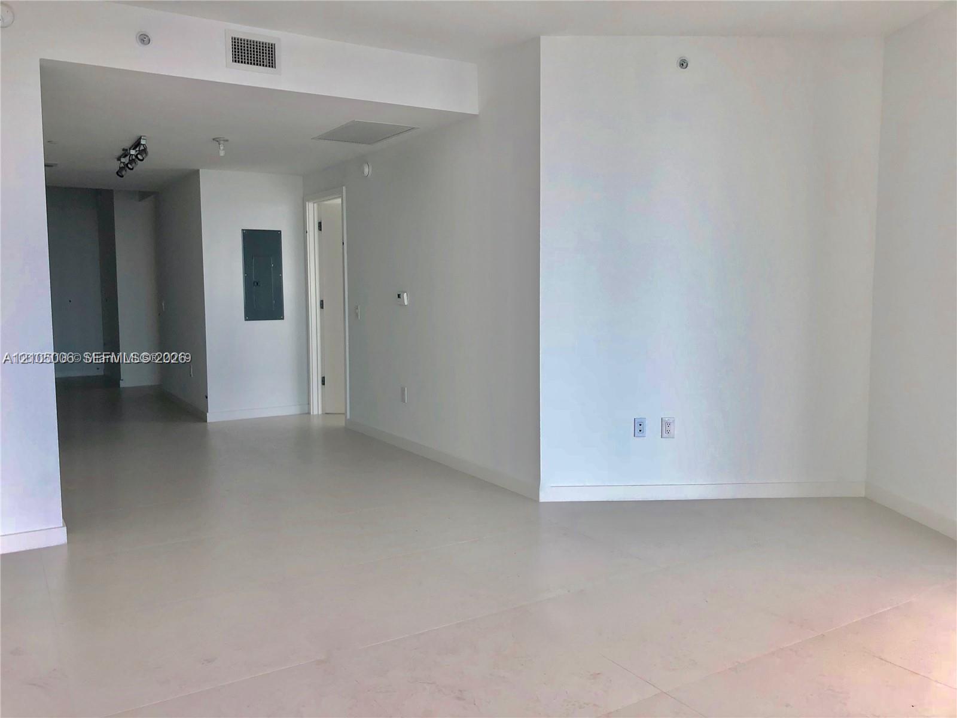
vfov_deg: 49.7
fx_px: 774
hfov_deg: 63.4
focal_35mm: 28
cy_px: 359
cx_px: 478
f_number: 1.8
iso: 20
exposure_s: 1/200
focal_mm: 4
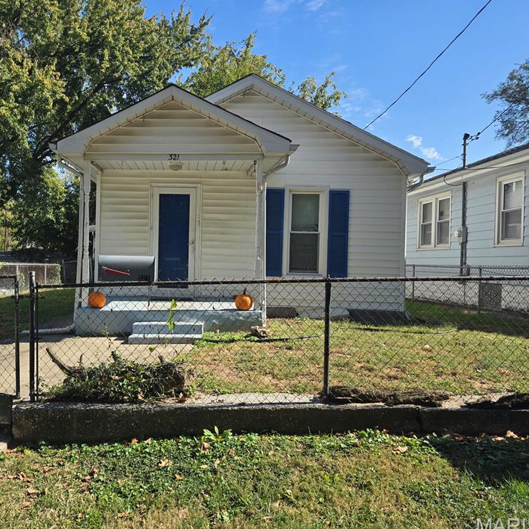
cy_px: 268
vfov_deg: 57.3
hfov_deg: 56.3
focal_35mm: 28
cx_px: 183
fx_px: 484
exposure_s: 1/480
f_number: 1.7
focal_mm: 6.3
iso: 12
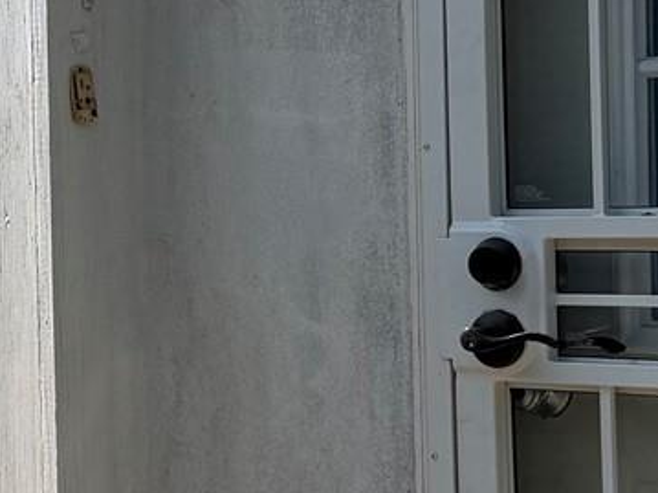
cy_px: 170
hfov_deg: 13.8
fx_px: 2603
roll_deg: +1.6
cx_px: -238
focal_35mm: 137
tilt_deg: -0.6
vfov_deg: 10.8
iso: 80
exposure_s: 1/4975
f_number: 1.78
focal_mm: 6.76
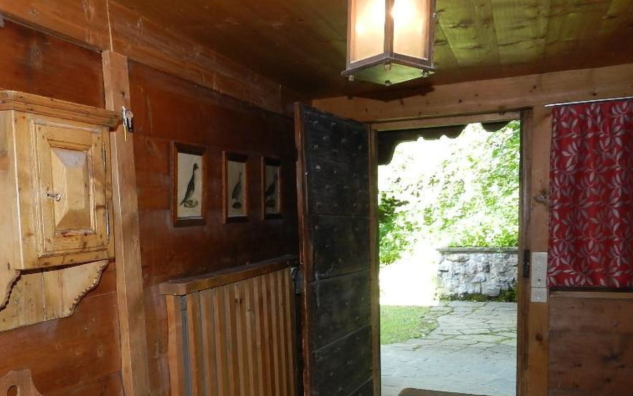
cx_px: 291
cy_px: 278
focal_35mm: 33
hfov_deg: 58.1
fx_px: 569
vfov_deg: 37.7
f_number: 3.4
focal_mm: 4
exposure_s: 1/30
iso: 200
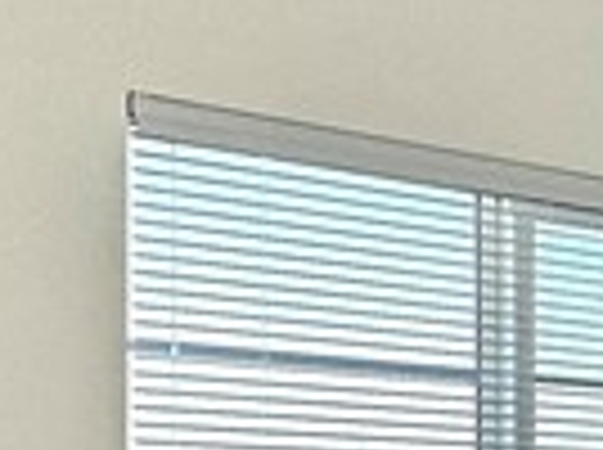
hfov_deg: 15.7
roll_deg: +0.1
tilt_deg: -0.7
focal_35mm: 107
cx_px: 1094
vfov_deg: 13.3
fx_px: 1861
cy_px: 598
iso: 40
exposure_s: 1/161
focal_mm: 2.22
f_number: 2.2
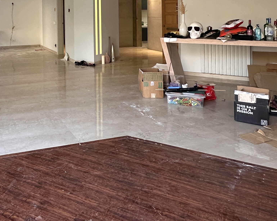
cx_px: 60
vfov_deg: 37.9
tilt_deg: -0.3
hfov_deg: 47.8
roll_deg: +1.8
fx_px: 295
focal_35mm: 36
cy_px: 15
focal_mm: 2.22
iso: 200
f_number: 2.2
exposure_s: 1/99
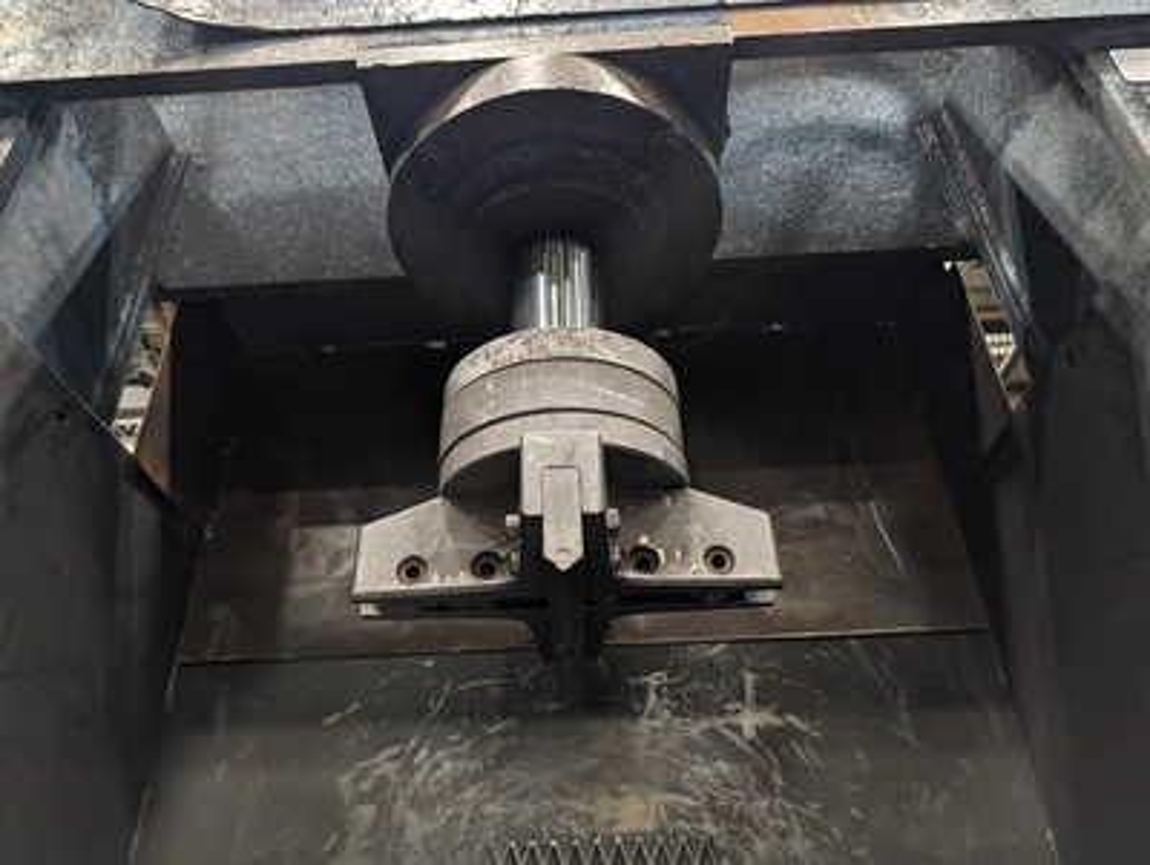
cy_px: 432
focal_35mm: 24
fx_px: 798
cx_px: 575
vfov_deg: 56.9
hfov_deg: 71.5
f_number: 1.68
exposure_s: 1/120
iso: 566
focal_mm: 6.9
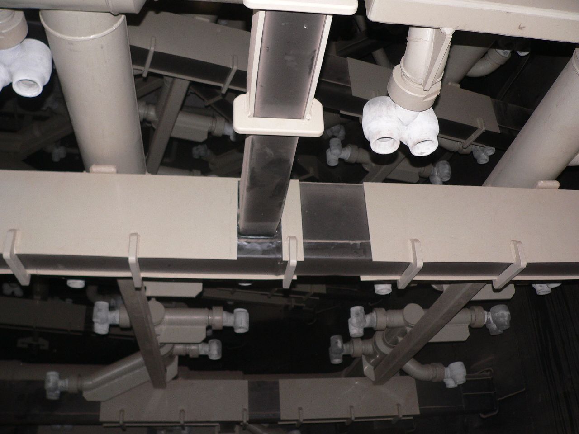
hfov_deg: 51.4
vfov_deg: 39.7
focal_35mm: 36
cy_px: 217
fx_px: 602
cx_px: 290
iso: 150
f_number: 2.8
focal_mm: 6
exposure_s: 1/50
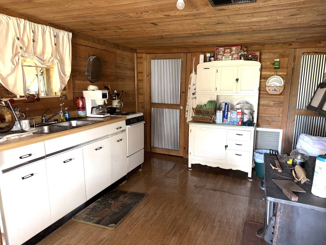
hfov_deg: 71.6
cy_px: 122
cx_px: 163
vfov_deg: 56.8
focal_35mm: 24
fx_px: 226
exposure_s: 1/17
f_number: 1.78
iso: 125
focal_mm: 6.76
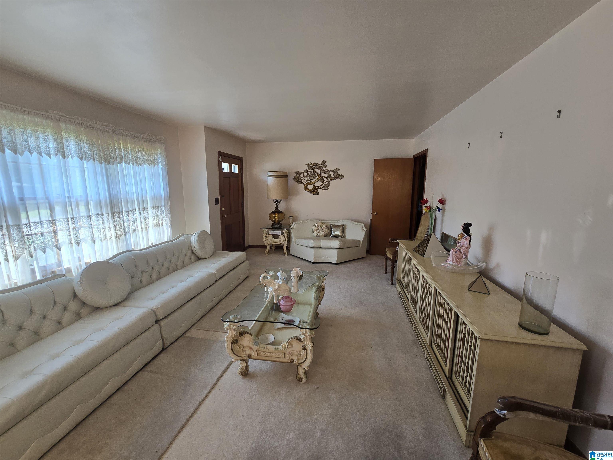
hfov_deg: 106.2
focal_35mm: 13
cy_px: 230
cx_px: 306
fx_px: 230
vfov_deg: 89.9
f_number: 2.2
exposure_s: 1/60
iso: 64
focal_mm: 2.2
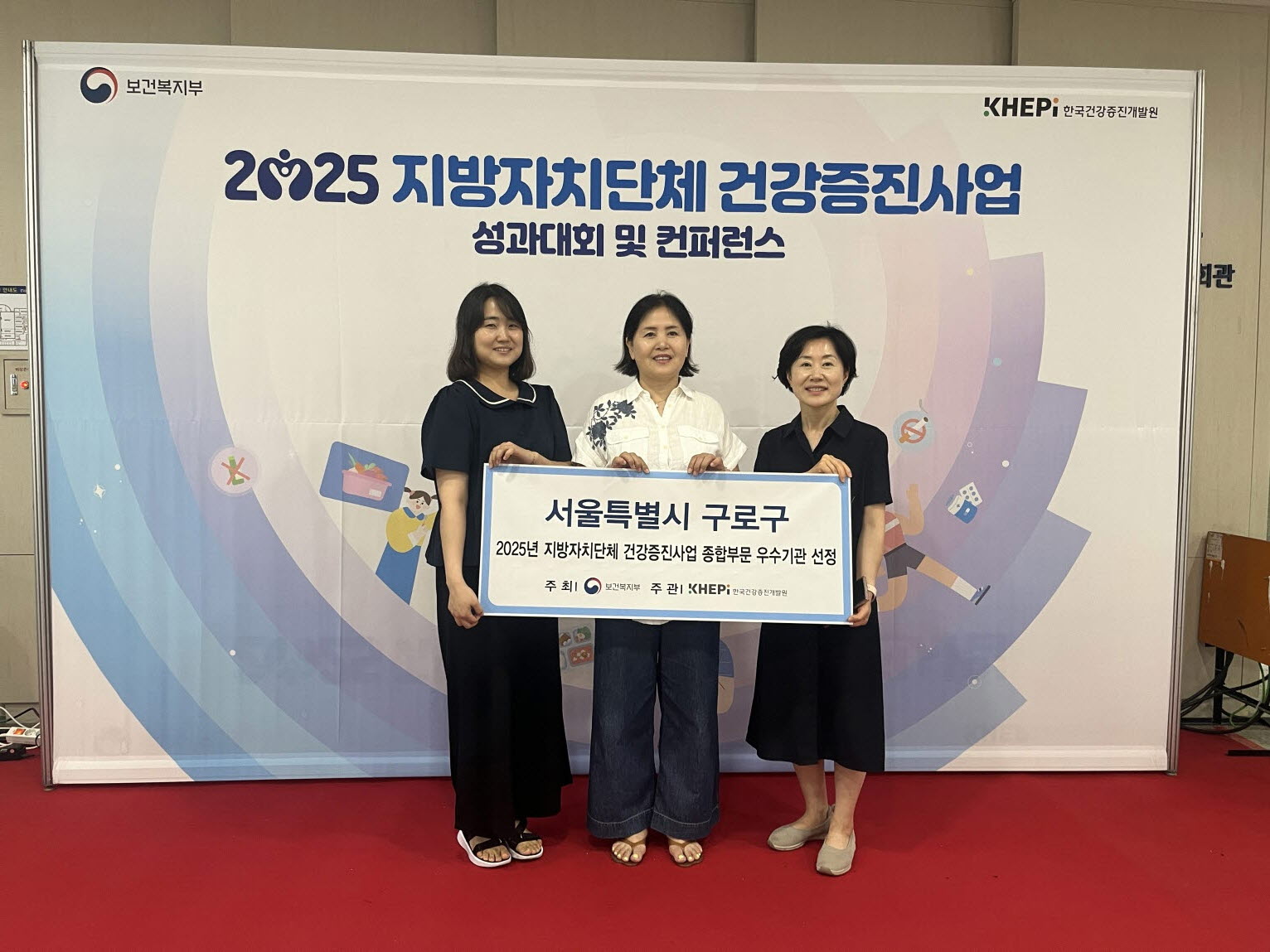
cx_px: 635
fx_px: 954
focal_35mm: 26
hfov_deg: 67.3
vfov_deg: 53.1
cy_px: 476
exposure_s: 1/60
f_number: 1.6
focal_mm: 5.1
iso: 125
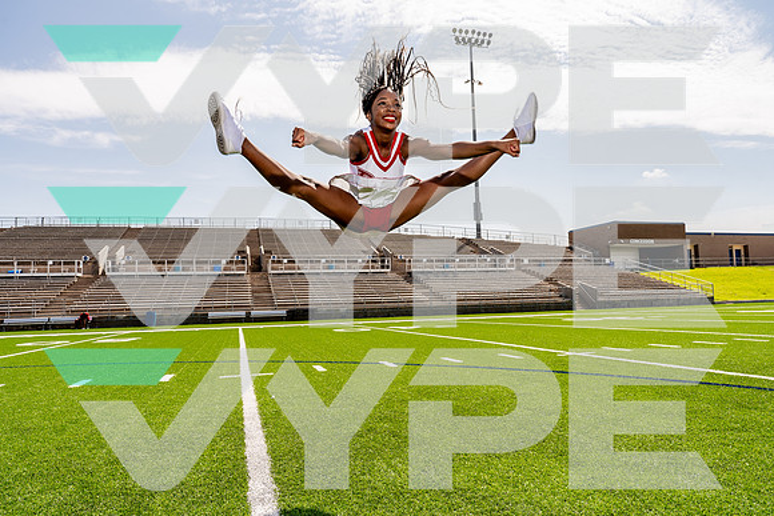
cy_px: 258
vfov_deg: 51.3
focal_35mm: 25
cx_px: 387
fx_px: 538
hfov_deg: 71.5
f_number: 9
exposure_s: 1/250
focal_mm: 25
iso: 100
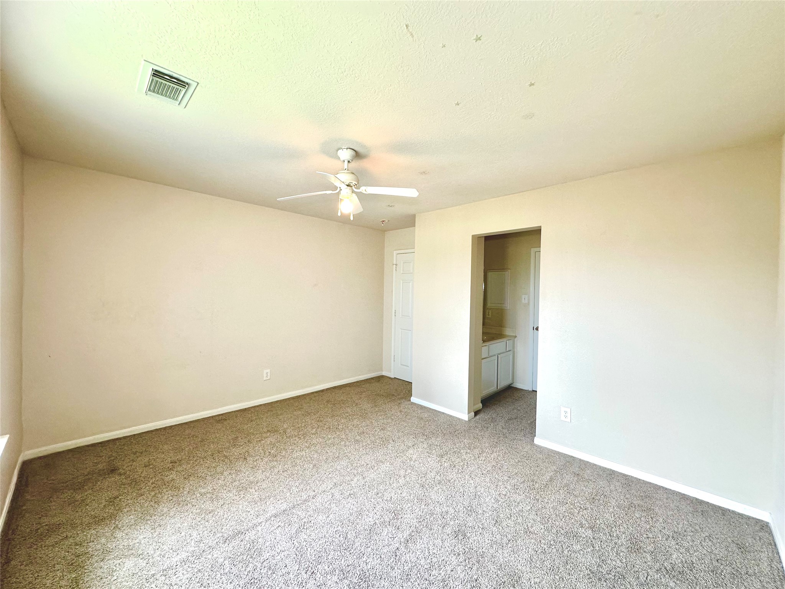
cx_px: 392
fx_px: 317
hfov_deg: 102.1
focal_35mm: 14
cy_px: 294
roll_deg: -1.1
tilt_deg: -0.4
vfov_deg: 85.7
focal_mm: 2.22
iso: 160
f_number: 2.2
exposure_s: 1/120
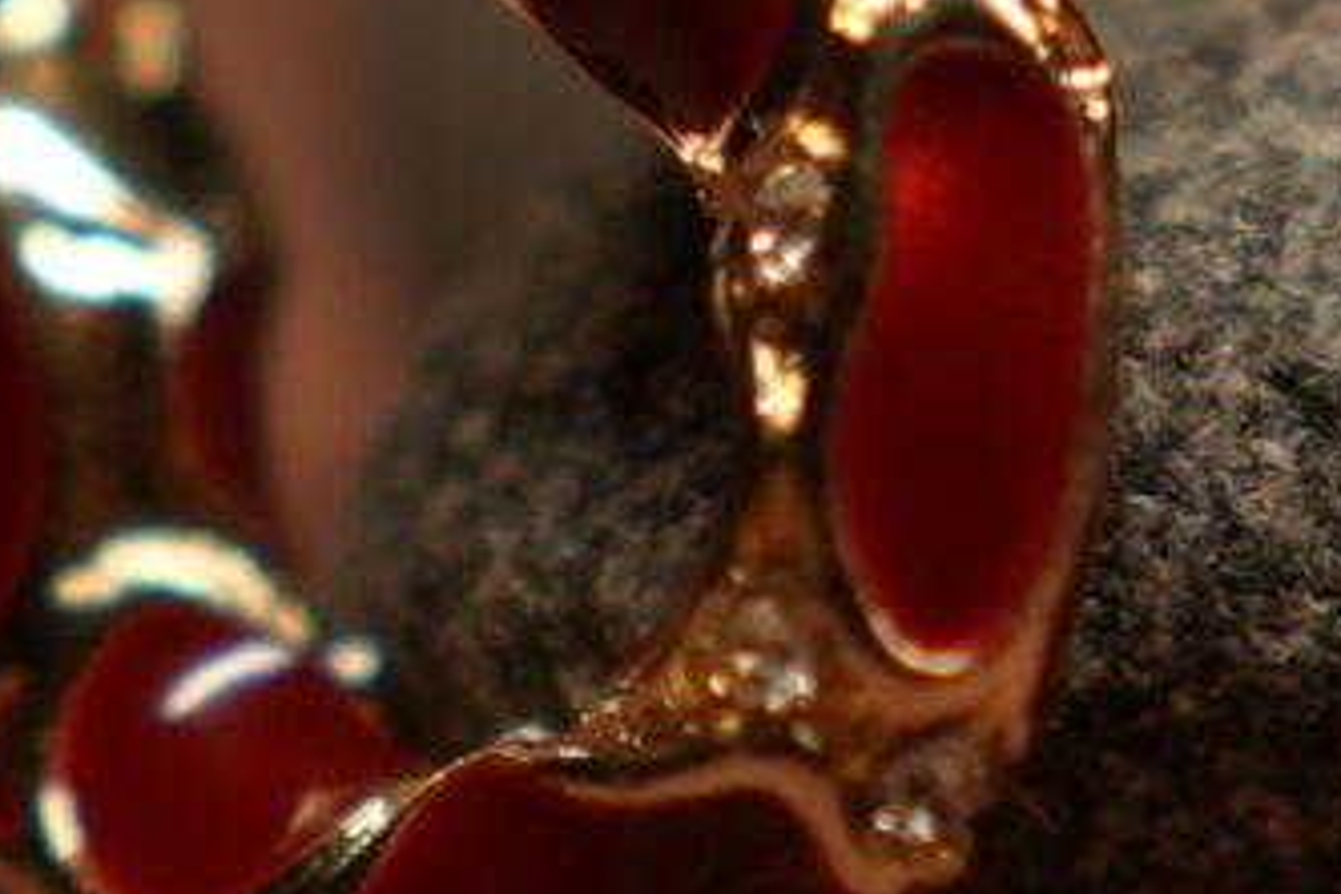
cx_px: 2203
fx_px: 14899
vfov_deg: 3.4
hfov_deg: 5.1
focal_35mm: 400
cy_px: -401
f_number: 2.2
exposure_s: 1/100
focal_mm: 35
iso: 200
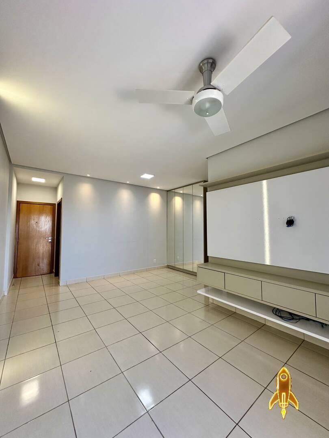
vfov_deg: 102.1
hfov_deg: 85.7
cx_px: 164
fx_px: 177
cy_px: 219
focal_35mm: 14
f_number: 2.2
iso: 100
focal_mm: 2.22
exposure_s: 1/99
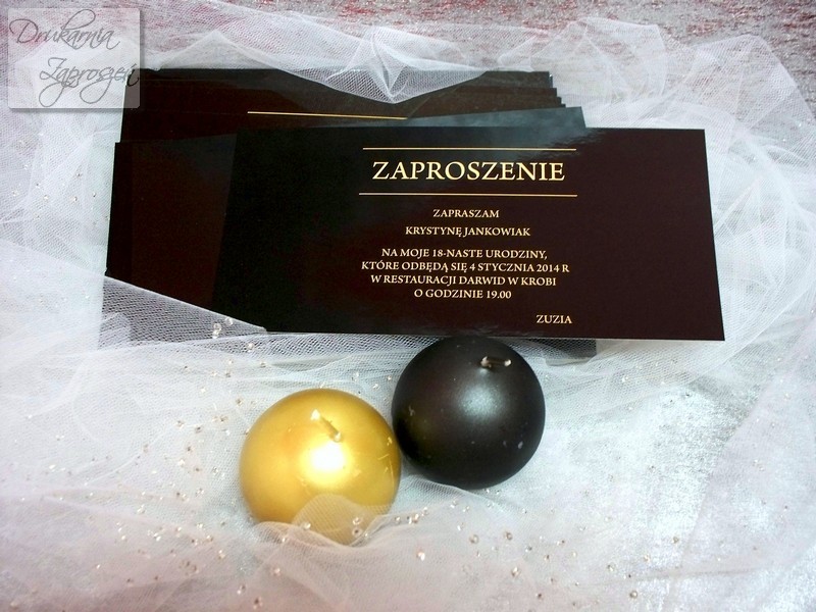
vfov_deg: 39.7
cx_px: 408
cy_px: 306
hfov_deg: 51.4
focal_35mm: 36
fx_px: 849
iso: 400
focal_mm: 7.54
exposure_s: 1/30
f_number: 2.8
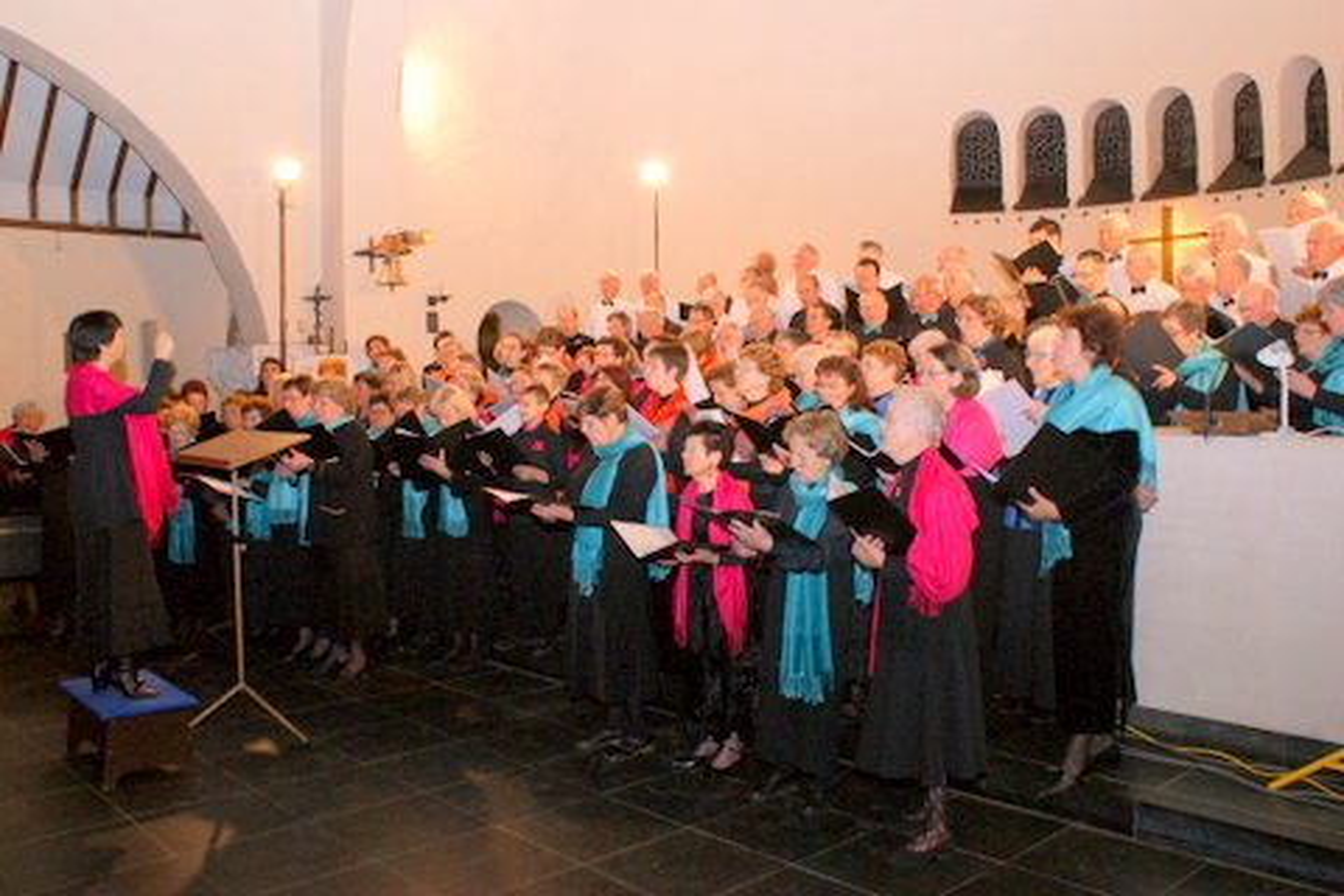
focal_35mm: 30
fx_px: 1120
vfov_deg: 43.6
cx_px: 672
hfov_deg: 61.9
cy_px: 448
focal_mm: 20
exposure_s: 1/60
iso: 400
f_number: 5.6
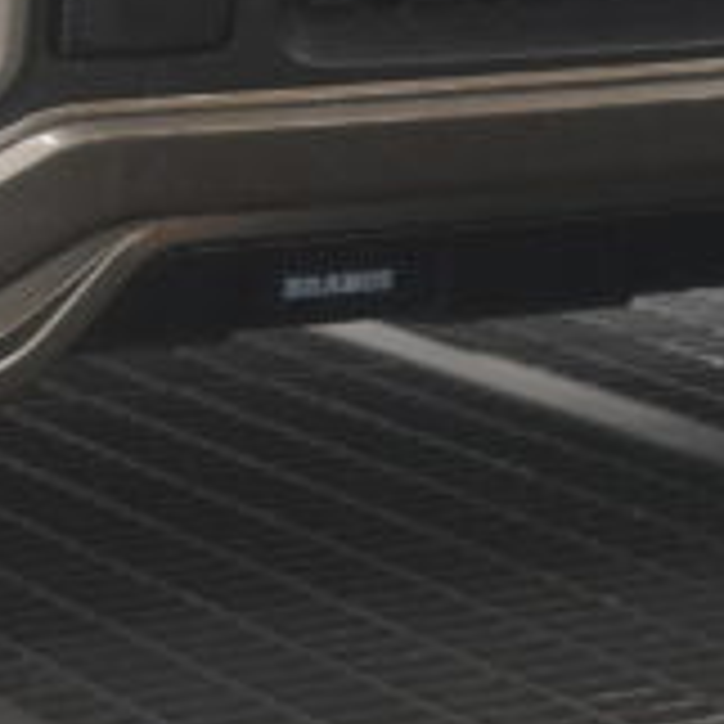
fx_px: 4733
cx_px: -49
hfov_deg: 8.7
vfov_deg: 8.5
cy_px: -515
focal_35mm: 200
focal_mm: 37
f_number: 5
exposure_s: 1/160
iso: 6400
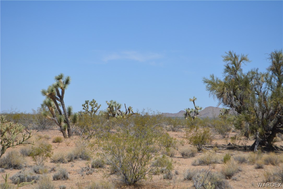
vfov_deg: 16.6
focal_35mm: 82
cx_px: 142
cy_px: 94
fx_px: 649
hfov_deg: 24.6
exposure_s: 1/2000
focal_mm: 55
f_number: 7.1
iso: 400
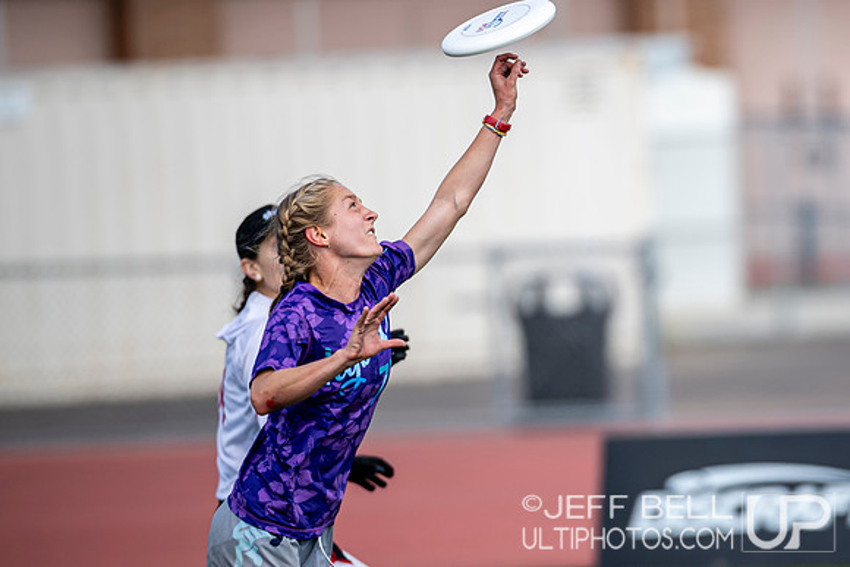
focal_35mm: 528
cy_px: 284
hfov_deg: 3.9
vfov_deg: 2.6
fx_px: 12460
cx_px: 747
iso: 100
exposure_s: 1/1000
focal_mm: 300
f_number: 3.2
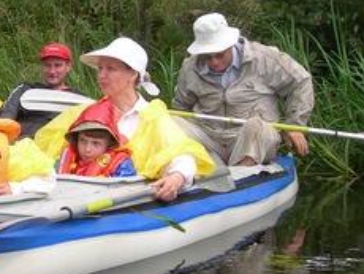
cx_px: -103
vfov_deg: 15.0
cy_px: 119
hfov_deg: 18.5
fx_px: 1042
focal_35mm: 99
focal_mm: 7.8
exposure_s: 1/180
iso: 50
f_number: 4.8
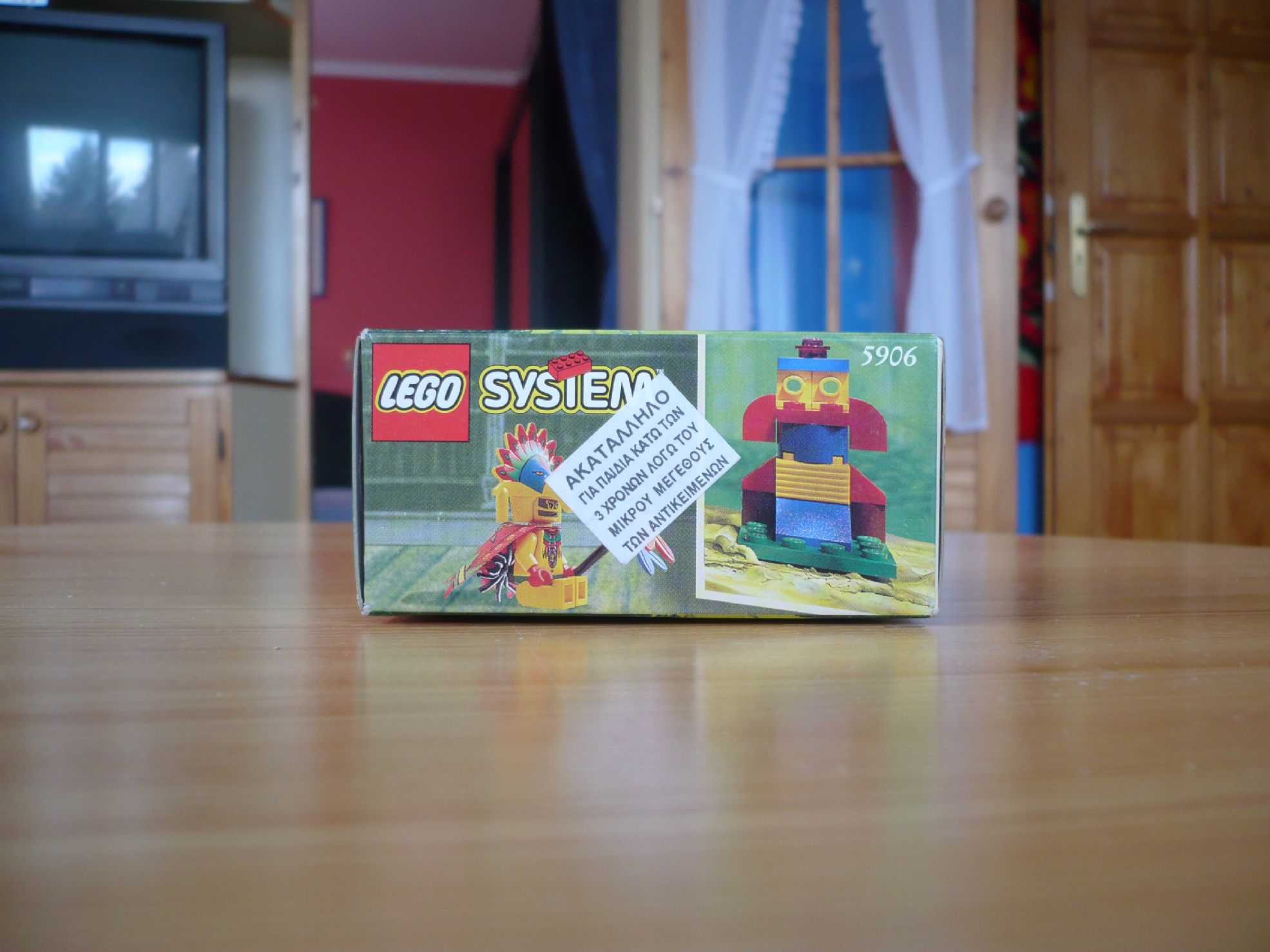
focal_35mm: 35
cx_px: 635
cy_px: 476
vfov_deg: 40.7
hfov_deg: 52.6
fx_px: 1284
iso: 100
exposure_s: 1/25
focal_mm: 5.8
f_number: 2.8
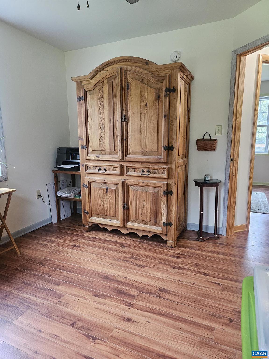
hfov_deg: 58.9
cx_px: 134
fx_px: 238
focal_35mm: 23
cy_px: 180
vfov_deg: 73.9
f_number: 1.7
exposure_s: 1/60
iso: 640
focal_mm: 6.3
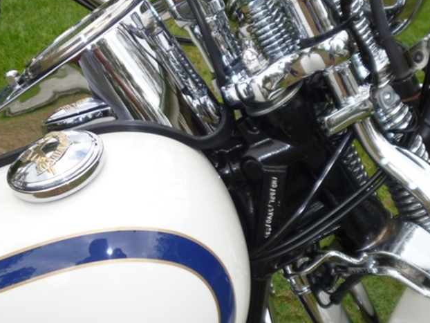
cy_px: 199
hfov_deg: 42.1
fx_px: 559
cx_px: 225
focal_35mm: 45
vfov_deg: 32.1
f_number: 3.5
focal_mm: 6.3
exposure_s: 1/400
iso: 100
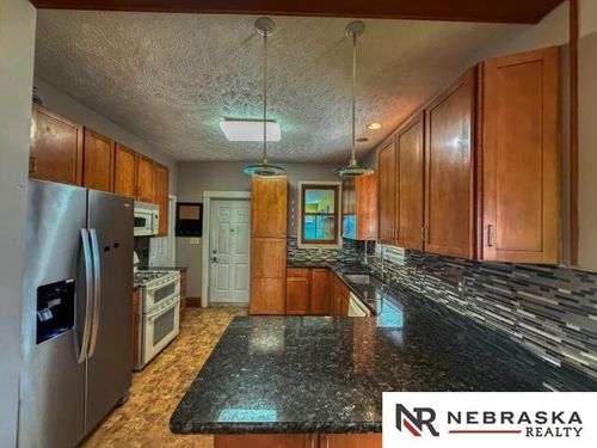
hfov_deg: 102.1
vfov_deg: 85.7
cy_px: 224
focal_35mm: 14
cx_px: 298
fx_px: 241
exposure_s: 1/30
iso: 1250
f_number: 2.2
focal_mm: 2.2
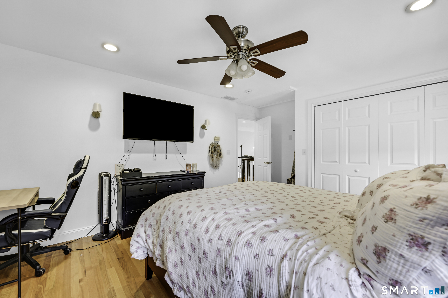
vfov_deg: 81.2
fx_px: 174
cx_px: 224
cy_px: 149
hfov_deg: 104.3
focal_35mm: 14
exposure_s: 1/125
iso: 250
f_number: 8
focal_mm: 14
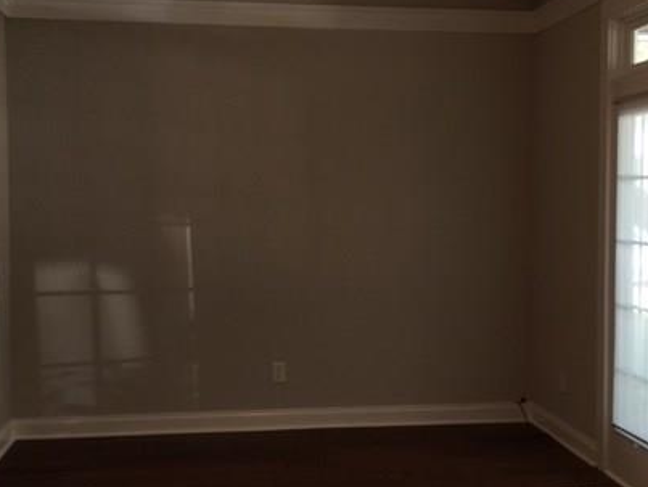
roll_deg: +0.0
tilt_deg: -3.0
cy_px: 236
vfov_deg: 31.6
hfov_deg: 41.2
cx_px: 341
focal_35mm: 46
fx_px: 862
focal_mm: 4.15
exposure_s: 1/30
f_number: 2.2
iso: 32
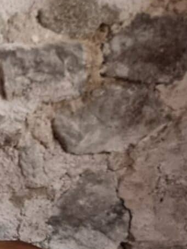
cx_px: -219
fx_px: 778
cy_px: 335
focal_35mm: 108
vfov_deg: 17.0
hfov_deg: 11.8
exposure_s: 1/25
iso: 640
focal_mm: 6.7
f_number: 1.8
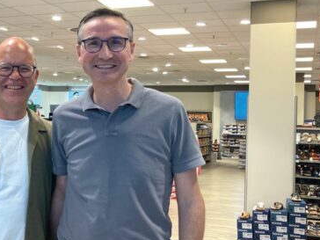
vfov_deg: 24.8
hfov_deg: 30.6
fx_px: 545
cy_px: 109
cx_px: 9
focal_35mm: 59
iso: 64
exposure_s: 1/100
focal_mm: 3.99
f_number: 1.8
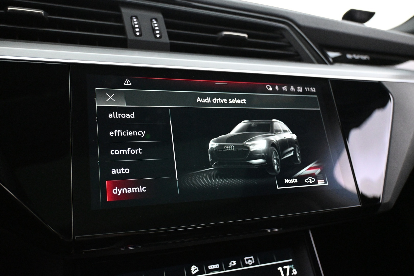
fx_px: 354
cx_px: 207
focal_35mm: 31
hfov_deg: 60.7
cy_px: 138
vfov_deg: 42.6
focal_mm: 20.5
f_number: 3.8
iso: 4000
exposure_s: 1/40
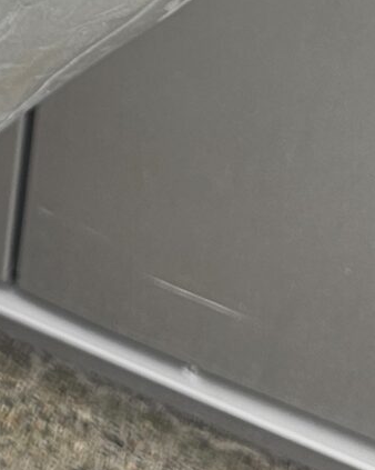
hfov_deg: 10.5
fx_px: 1888
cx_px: -361
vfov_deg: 11.5
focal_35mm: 136
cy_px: -680
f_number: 1.7
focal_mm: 6.3
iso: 20
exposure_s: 1/180
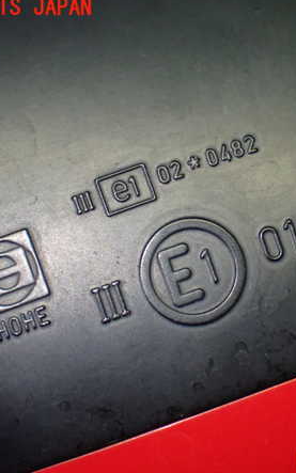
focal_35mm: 89
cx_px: 218
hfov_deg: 14.6
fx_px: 1148
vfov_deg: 23.3
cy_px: 235
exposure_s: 1/100
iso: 800
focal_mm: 11.09
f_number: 3.6
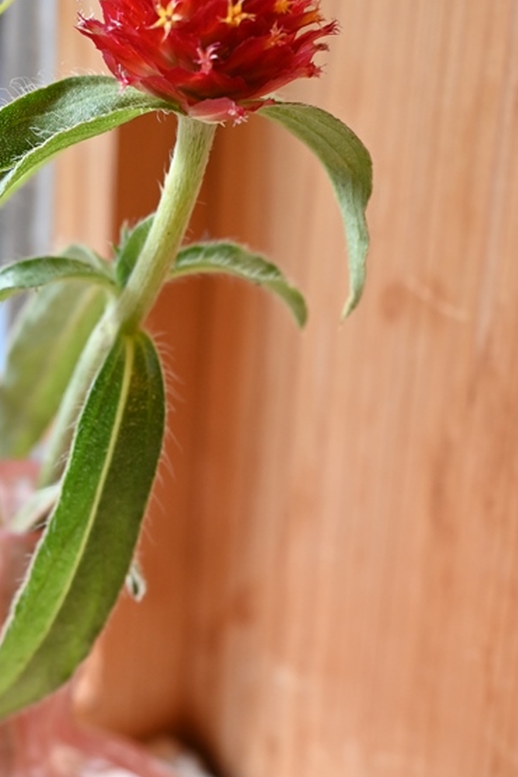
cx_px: 88
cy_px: 444
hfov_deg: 18.4
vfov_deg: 27.5
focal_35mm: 73
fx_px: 1584
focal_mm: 26.5
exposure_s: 1/40
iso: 450
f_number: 5.6
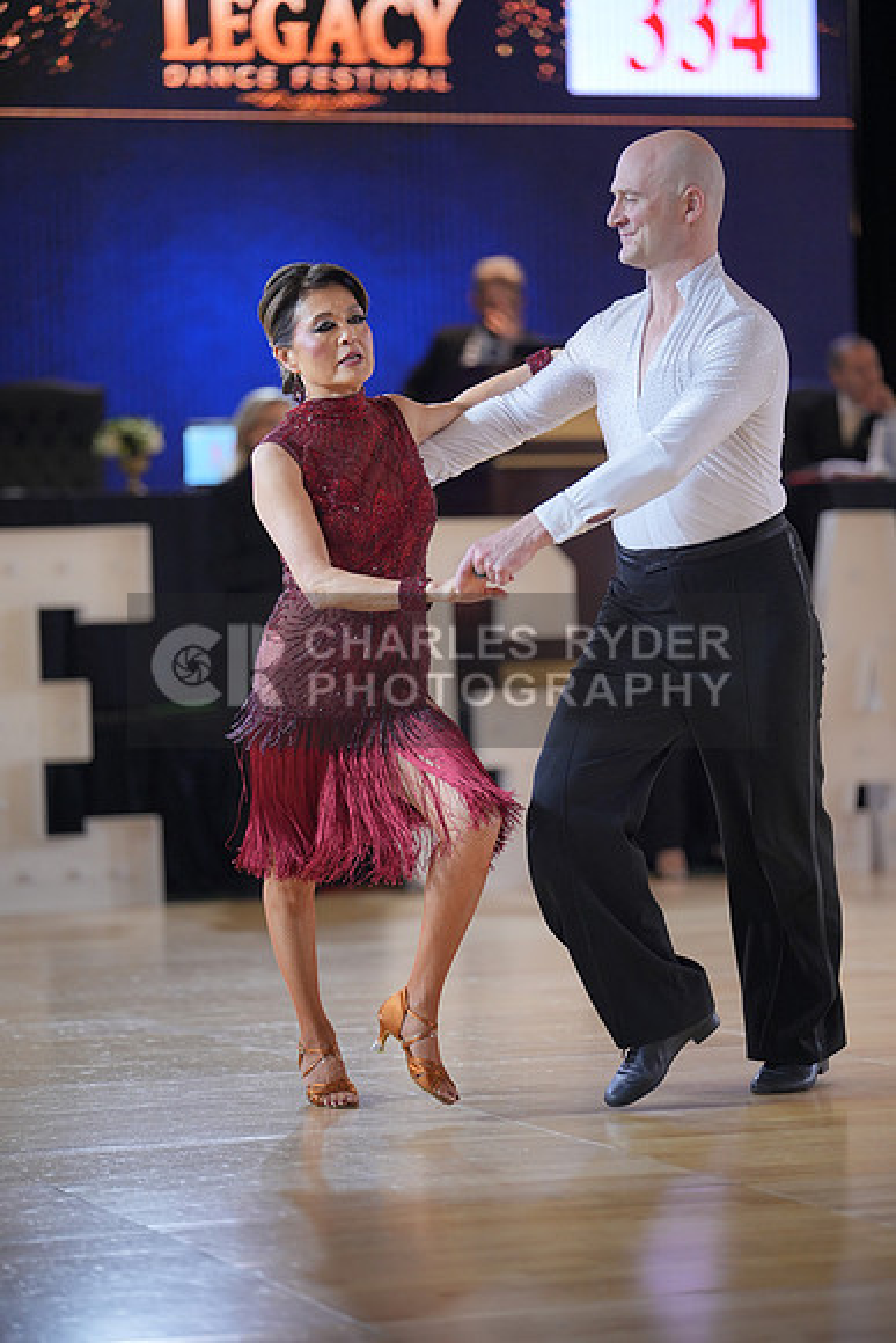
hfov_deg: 11.4
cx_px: 448
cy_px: 672
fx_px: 4477
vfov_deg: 17.1
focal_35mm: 120
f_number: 2
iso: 1000
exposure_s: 1/500
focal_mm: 120
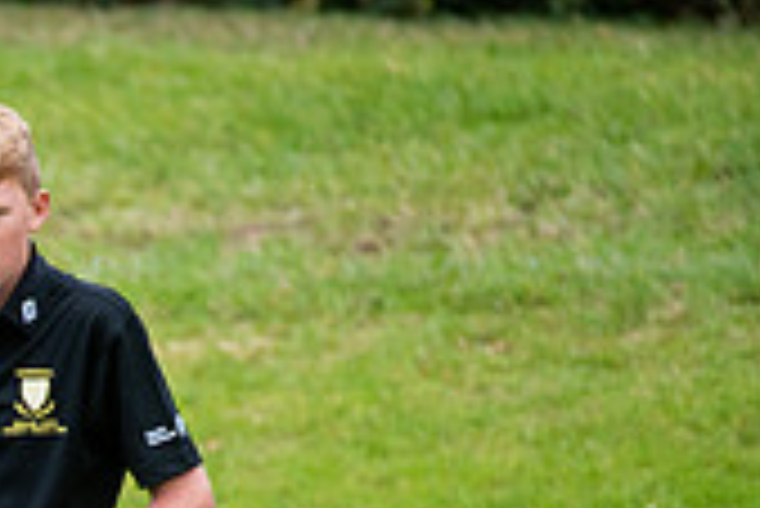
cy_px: 762
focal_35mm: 1027
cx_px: -540
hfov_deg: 2.0
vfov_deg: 1.3
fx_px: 21699
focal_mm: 300
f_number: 4
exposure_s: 1/2500
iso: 500
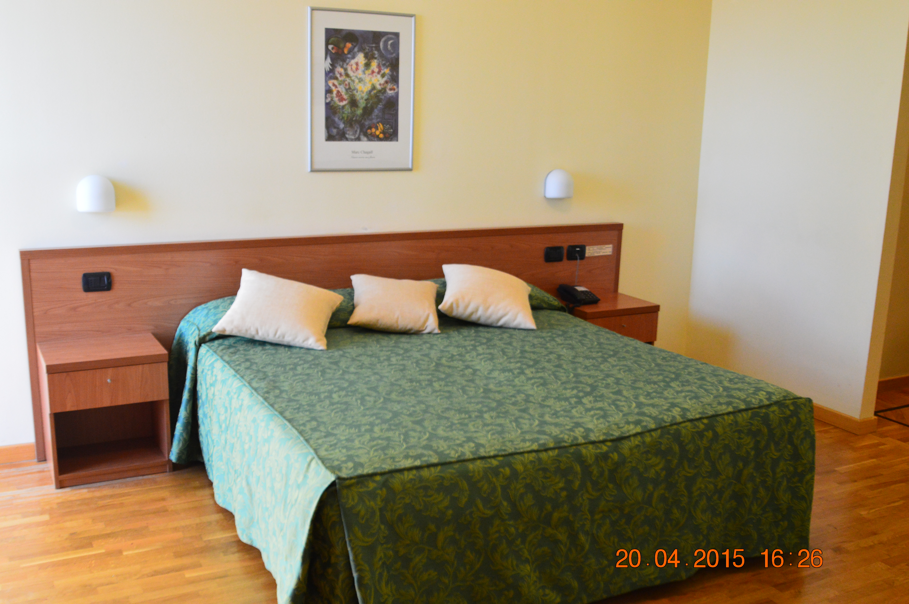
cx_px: 454
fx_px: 908
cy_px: 302
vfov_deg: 36.8
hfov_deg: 53.2
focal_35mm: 36
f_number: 4.5
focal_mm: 24
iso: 1600
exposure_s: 1/60
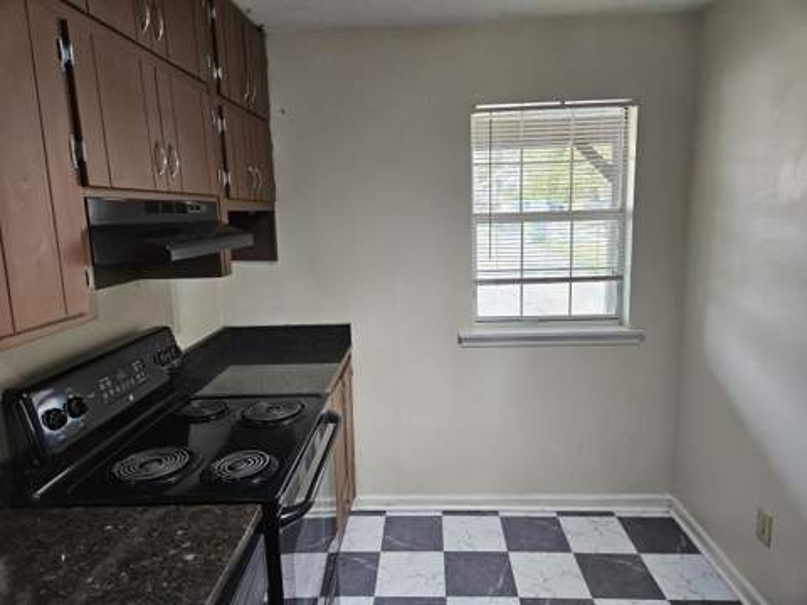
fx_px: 536
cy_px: 302
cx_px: 404
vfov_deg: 58.9
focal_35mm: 23
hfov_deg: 73.9
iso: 320
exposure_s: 1/120
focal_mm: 5.4
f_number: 1.8
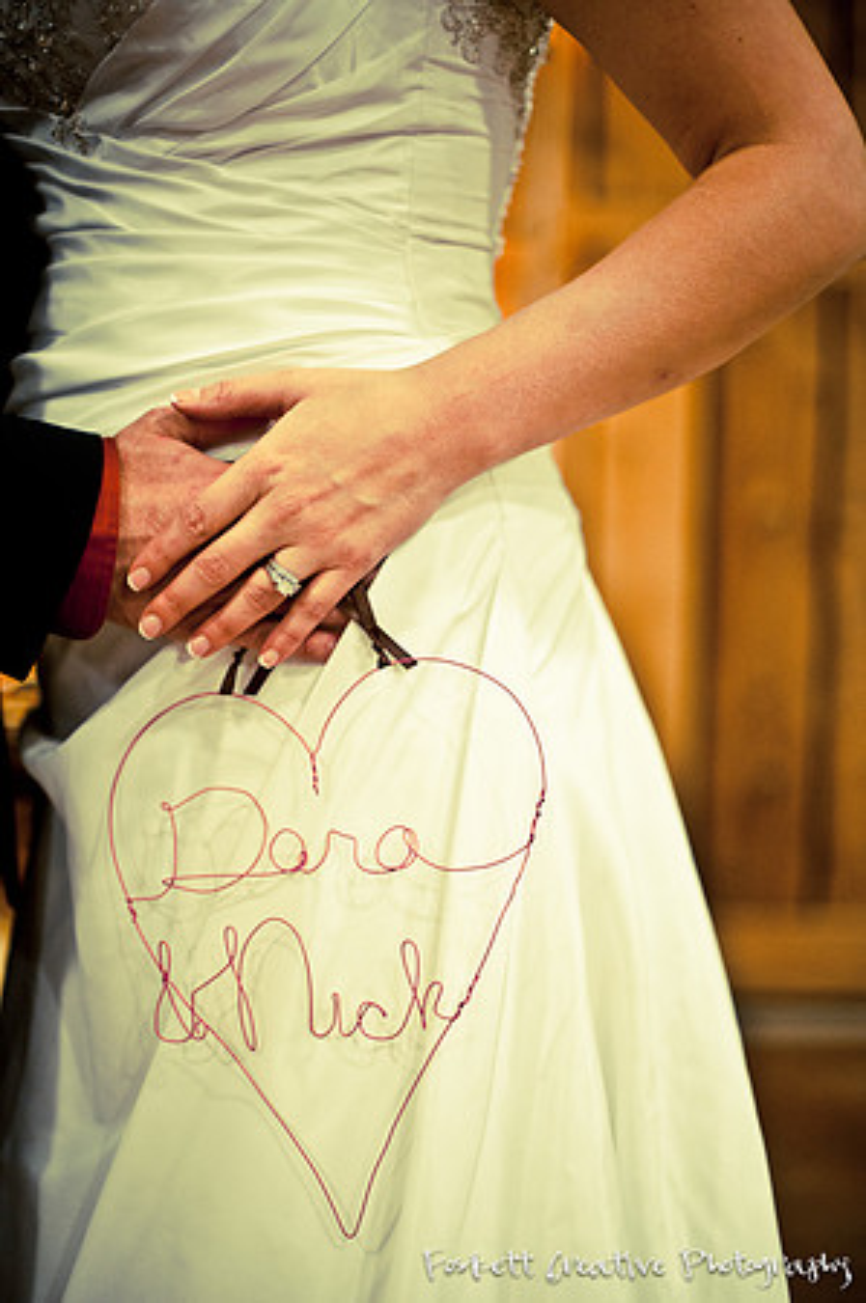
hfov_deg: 26.9
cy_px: 652
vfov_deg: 39.6
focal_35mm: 50
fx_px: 1808
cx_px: 433
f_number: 1.4
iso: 2000
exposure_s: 1/100
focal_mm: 50
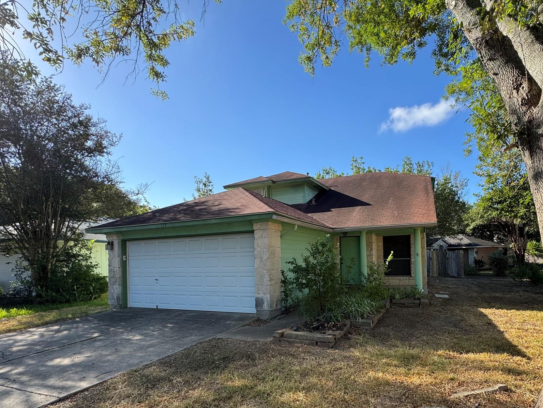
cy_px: 252
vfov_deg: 70.6
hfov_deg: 86.7
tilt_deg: +0.7
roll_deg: +1.2
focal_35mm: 18
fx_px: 282
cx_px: 323
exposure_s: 1/636
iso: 50
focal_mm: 2.22
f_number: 2.2
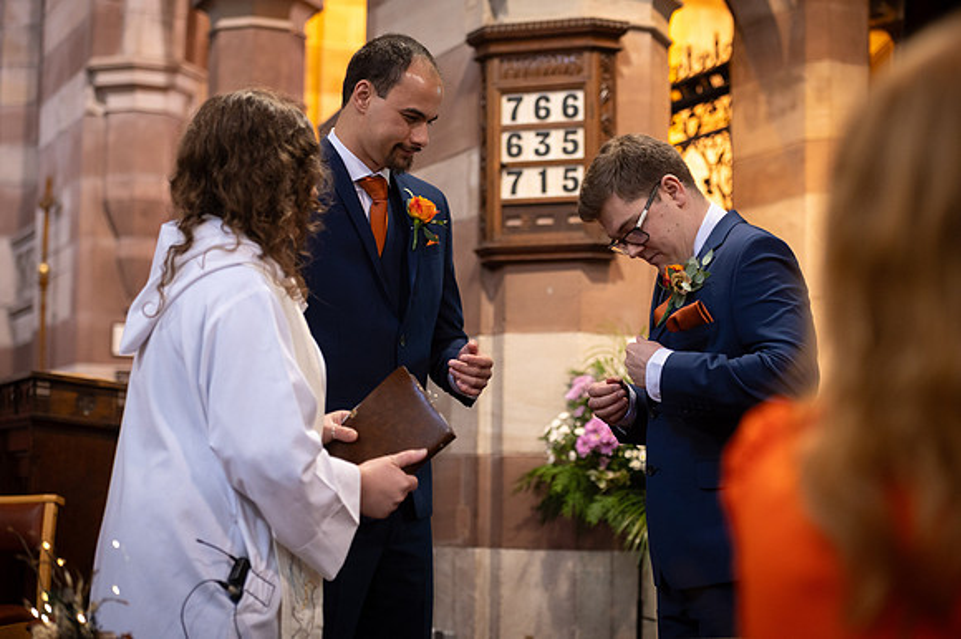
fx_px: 2668
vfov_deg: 13.7
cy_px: 320
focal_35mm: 100
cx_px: 480
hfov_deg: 20.4
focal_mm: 100
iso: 1600
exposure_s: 1/125
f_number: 2.8
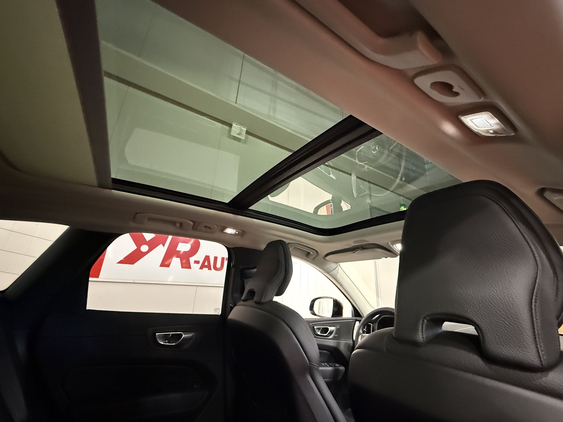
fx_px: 244
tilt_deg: +20.4
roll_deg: -2.0
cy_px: 202
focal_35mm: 15
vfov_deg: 81.7
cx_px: 287
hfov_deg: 98.2
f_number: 2.2
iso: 1250
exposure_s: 1/60
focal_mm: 2.22
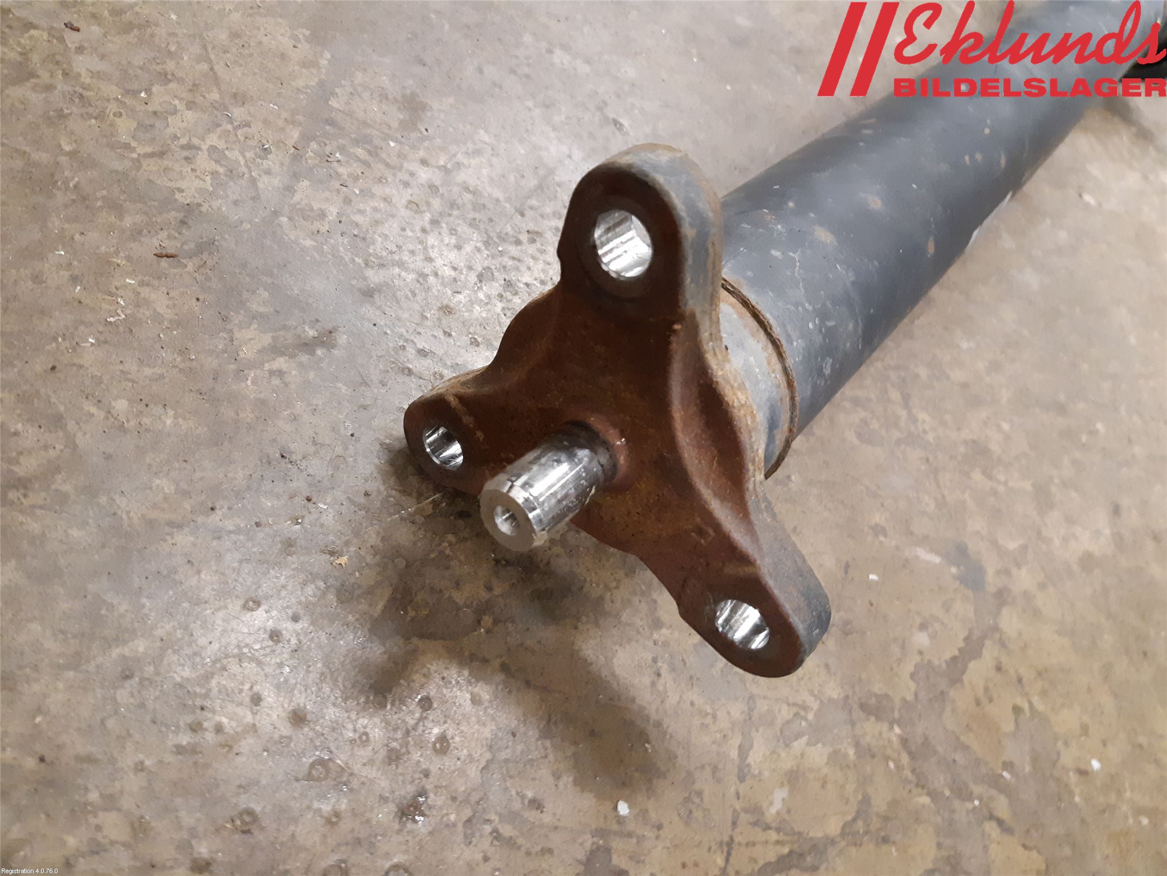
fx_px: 877
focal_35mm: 26
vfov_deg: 53.1
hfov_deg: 67.3
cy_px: 438
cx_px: 584
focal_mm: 3.93
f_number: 1.7
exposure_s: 1/25
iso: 400
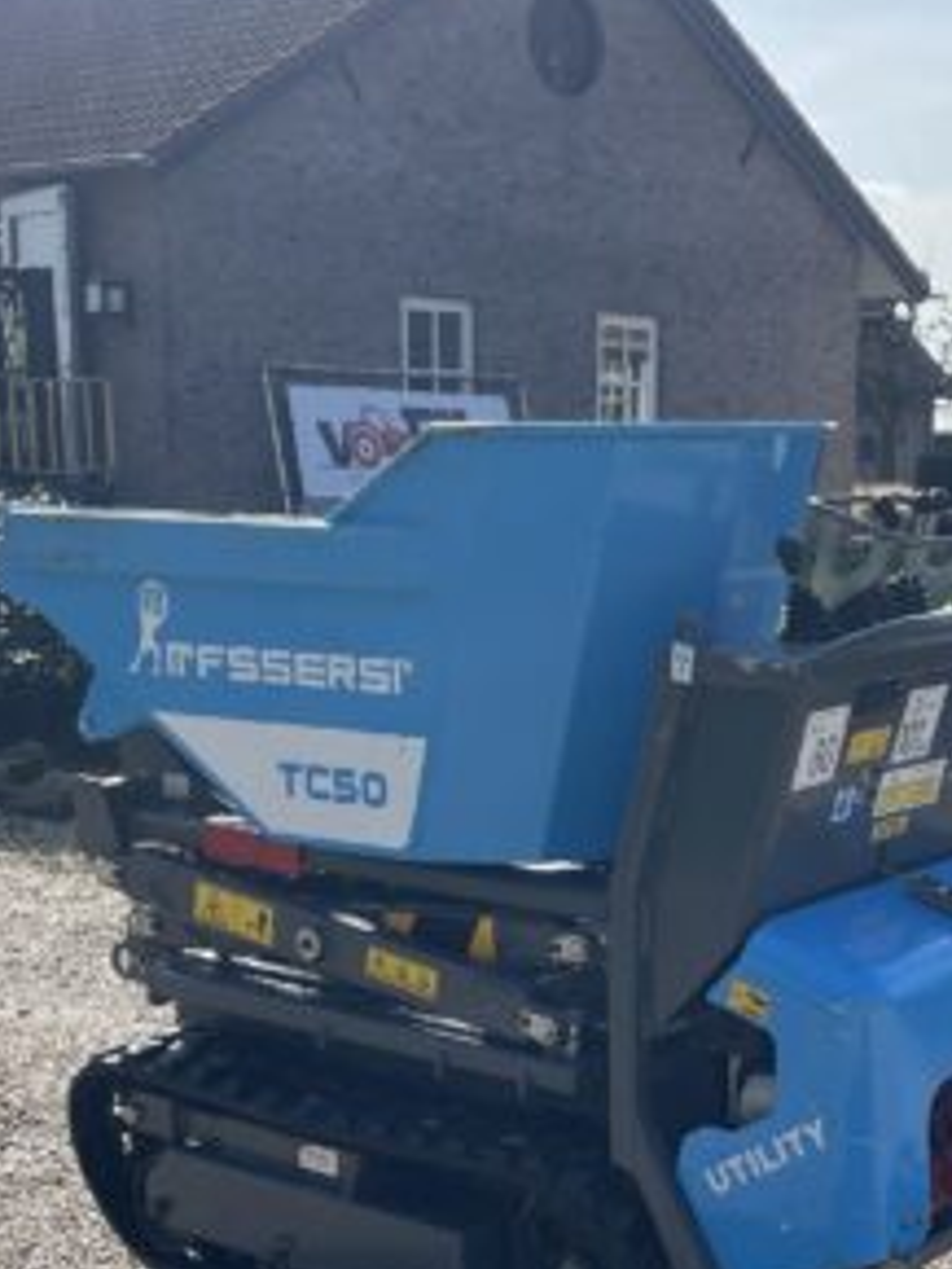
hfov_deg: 22.9
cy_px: 832
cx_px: 807
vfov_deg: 30.5
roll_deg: -1.2
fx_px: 2308
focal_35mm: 63
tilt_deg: -10.4
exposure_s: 1/2132
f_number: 1.6
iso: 32
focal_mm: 4.2
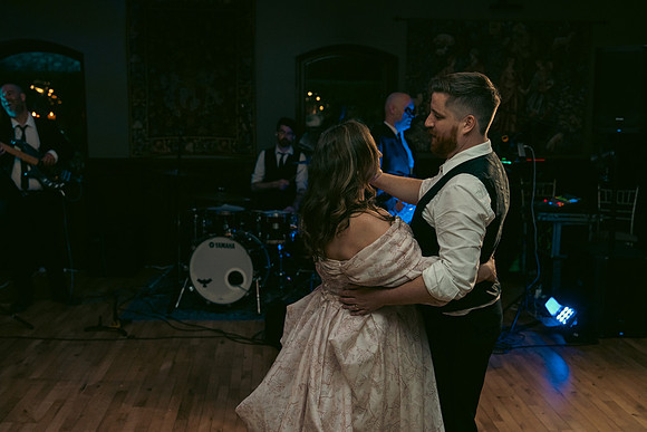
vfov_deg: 33.4
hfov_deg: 48.4
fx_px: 719
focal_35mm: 40
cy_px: 216
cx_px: 324
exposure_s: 1/160
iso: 2500
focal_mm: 40
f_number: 3.5
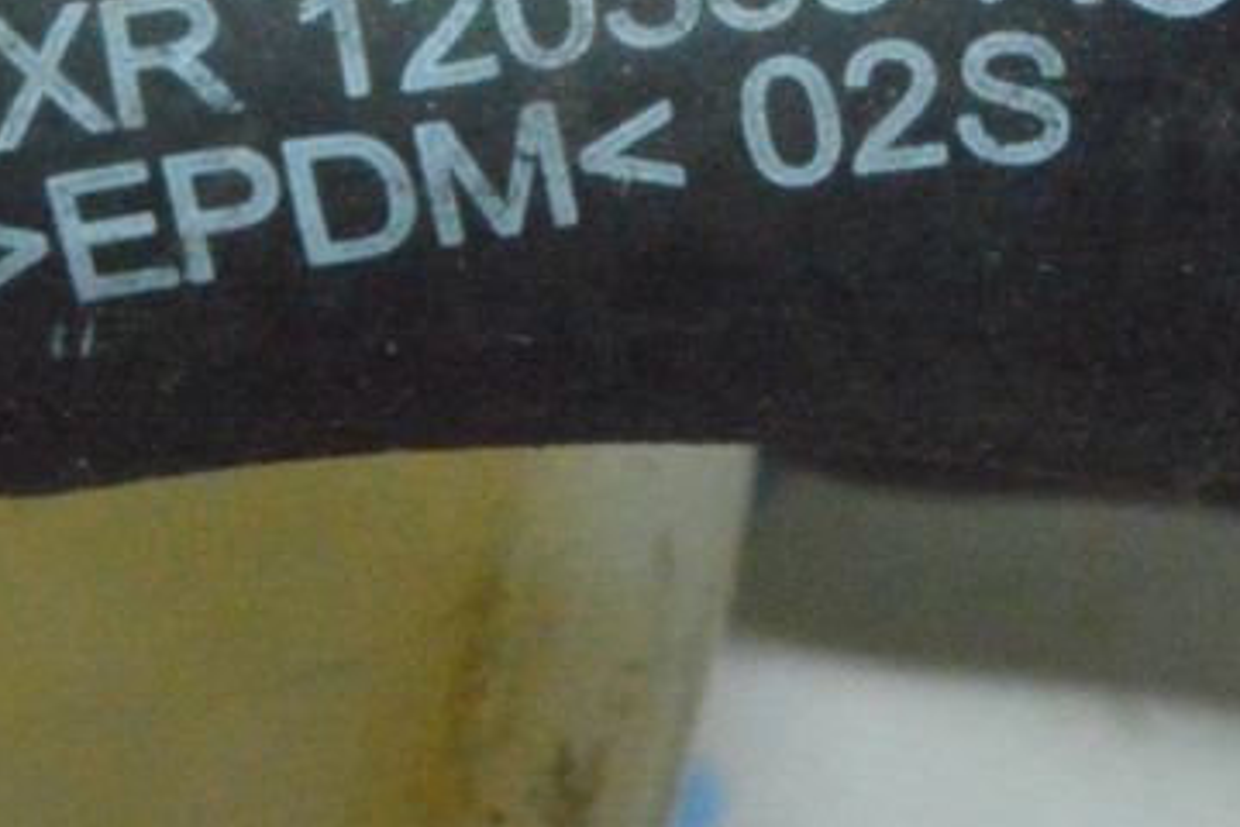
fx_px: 8074
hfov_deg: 8.8
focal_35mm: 234
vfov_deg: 5.8
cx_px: 648
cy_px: -119
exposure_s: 1/50
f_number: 36
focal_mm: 55
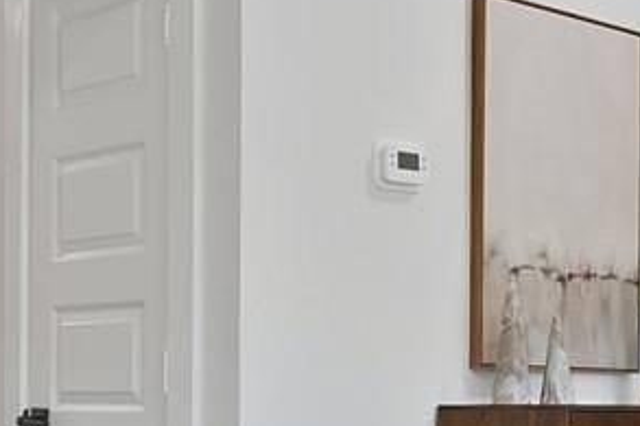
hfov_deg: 24.5
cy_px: 380
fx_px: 1457
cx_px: 476
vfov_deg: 16.4
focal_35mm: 82
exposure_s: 1/2.5
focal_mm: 12
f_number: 9
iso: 640
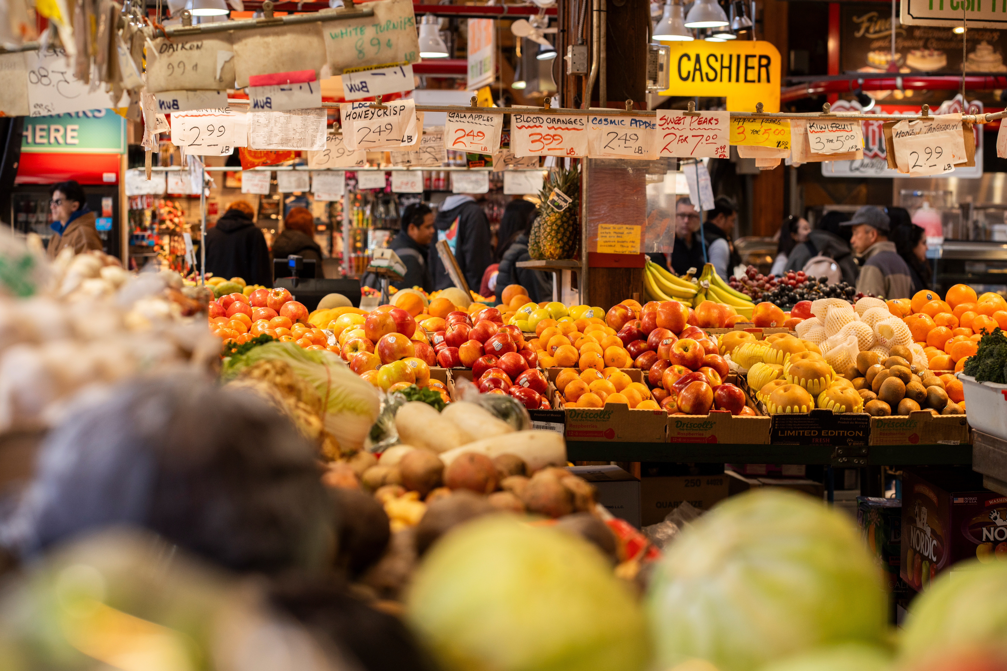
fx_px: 2377
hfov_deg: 23.9
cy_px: 336
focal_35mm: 85
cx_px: 504
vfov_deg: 16.1
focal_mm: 85
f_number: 5
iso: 500
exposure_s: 1/125
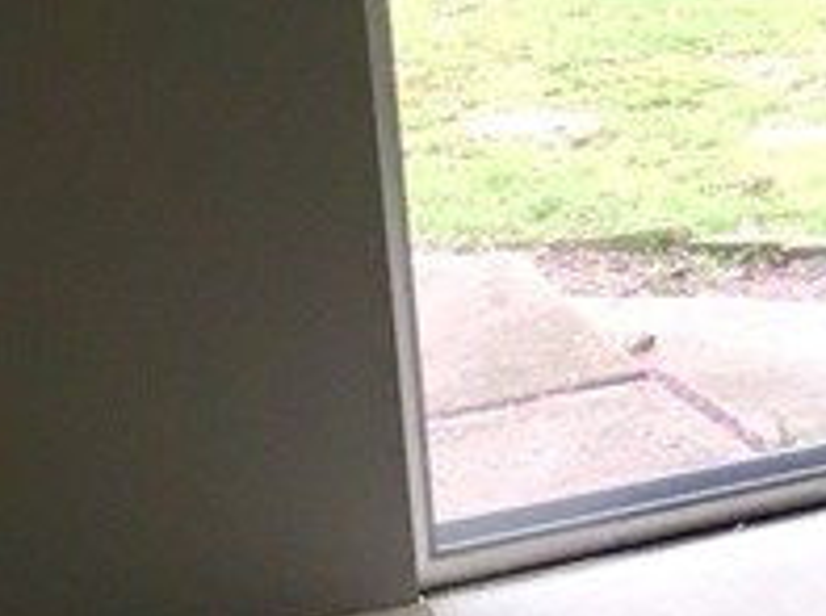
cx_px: 1874
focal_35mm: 151
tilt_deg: -9.3
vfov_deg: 9.6
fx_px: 3597
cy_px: -138
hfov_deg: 11.3
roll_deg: +1.7
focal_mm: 4.15
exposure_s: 1/30
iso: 64
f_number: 2.2
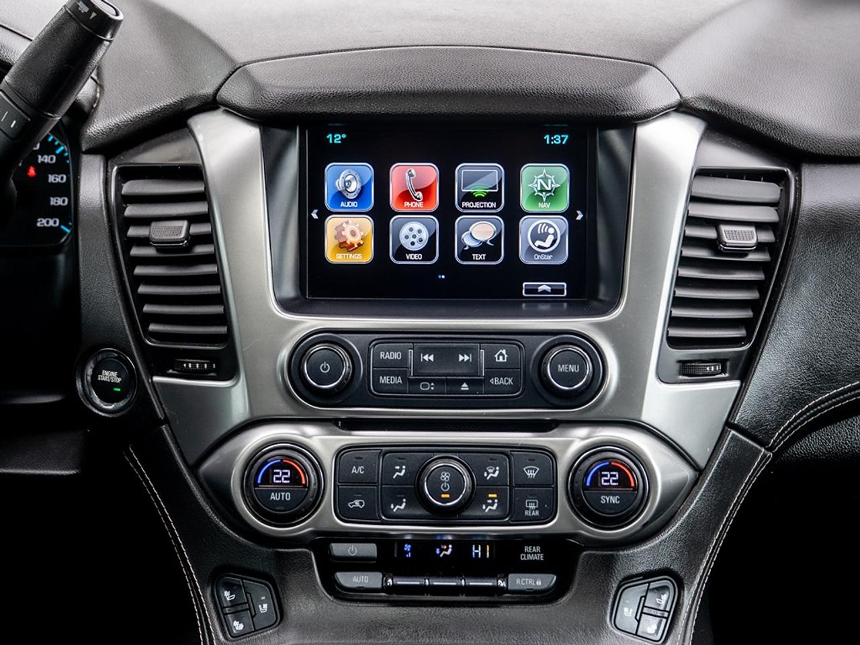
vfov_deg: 22.0
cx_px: 437
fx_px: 1655
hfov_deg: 29.1
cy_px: 227
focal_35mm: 67
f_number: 4
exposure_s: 1/60
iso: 250
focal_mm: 40
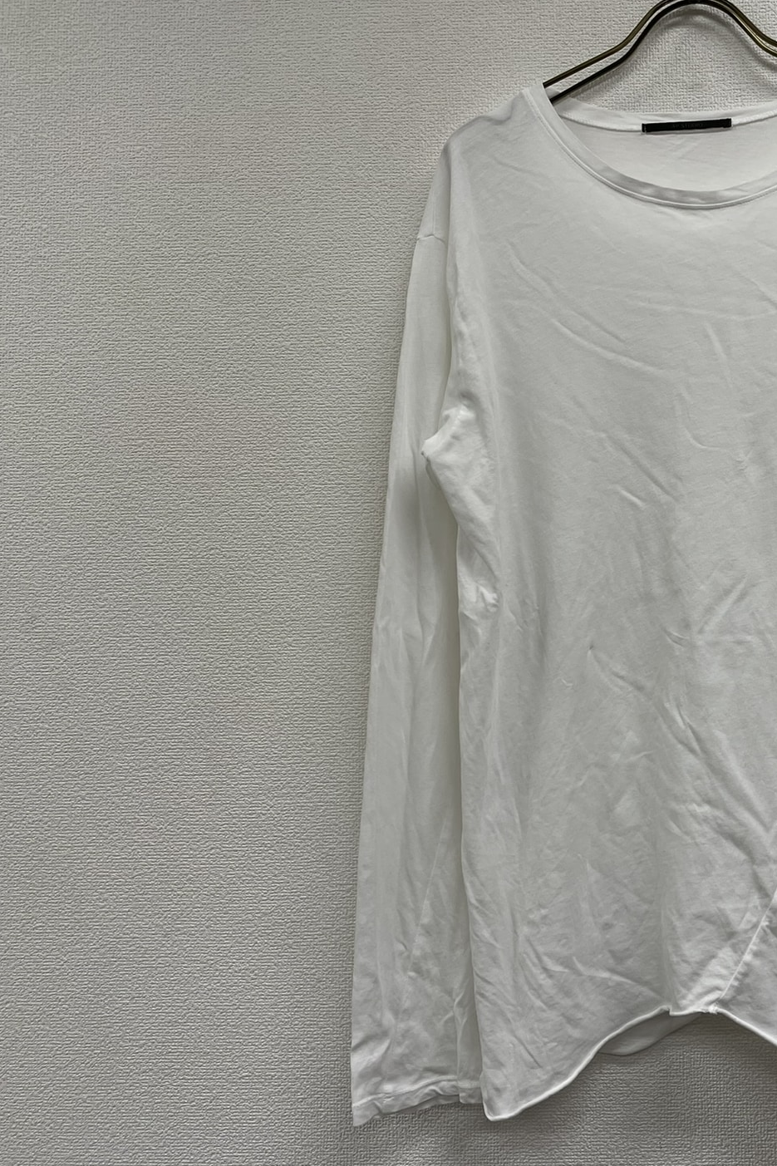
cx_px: 726
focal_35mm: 37
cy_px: 577
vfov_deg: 51.9
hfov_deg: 33.6
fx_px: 1198
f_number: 1.6
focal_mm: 4.2
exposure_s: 1/116
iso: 40
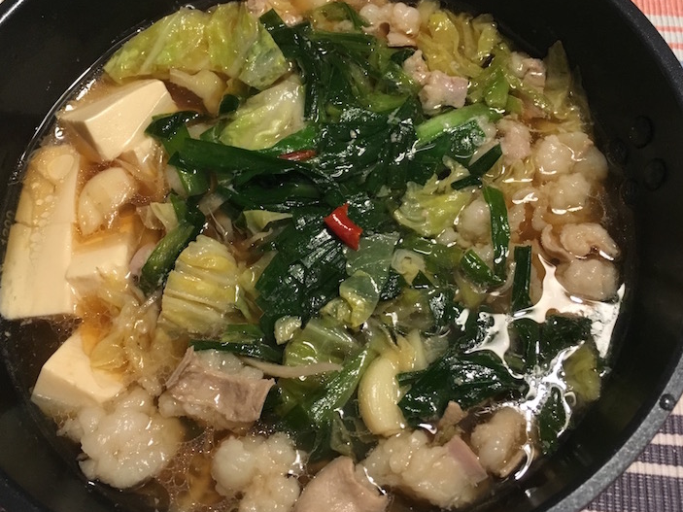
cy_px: 231
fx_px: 651
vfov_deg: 42.9
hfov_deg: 55.4
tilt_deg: -64.8
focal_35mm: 33
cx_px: 334
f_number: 2.2
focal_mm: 4.15
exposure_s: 1/30
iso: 200
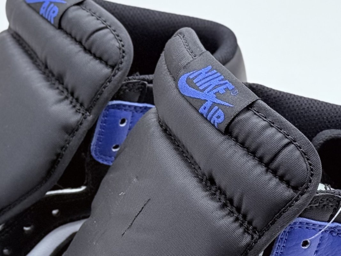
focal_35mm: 48
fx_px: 473
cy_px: 128
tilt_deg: -25.6
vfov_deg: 30.3
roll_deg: +0.9
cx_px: 170
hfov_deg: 39.7
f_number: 1.78
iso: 64
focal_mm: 6.76
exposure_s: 1/513
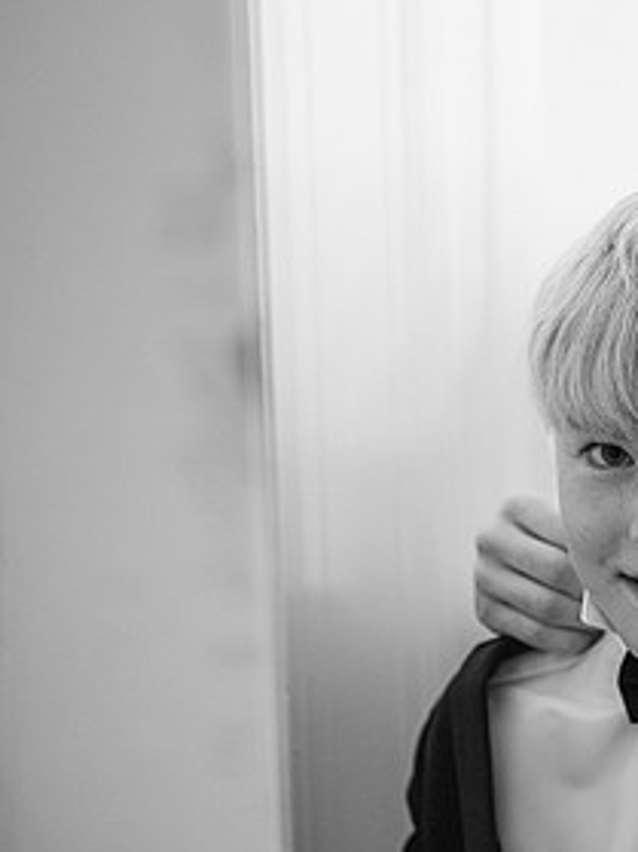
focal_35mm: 56
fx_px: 1377
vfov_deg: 34.4
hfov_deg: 25.0
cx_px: 617
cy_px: 434
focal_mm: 28
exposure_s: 1/125
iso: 640
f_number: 2.8
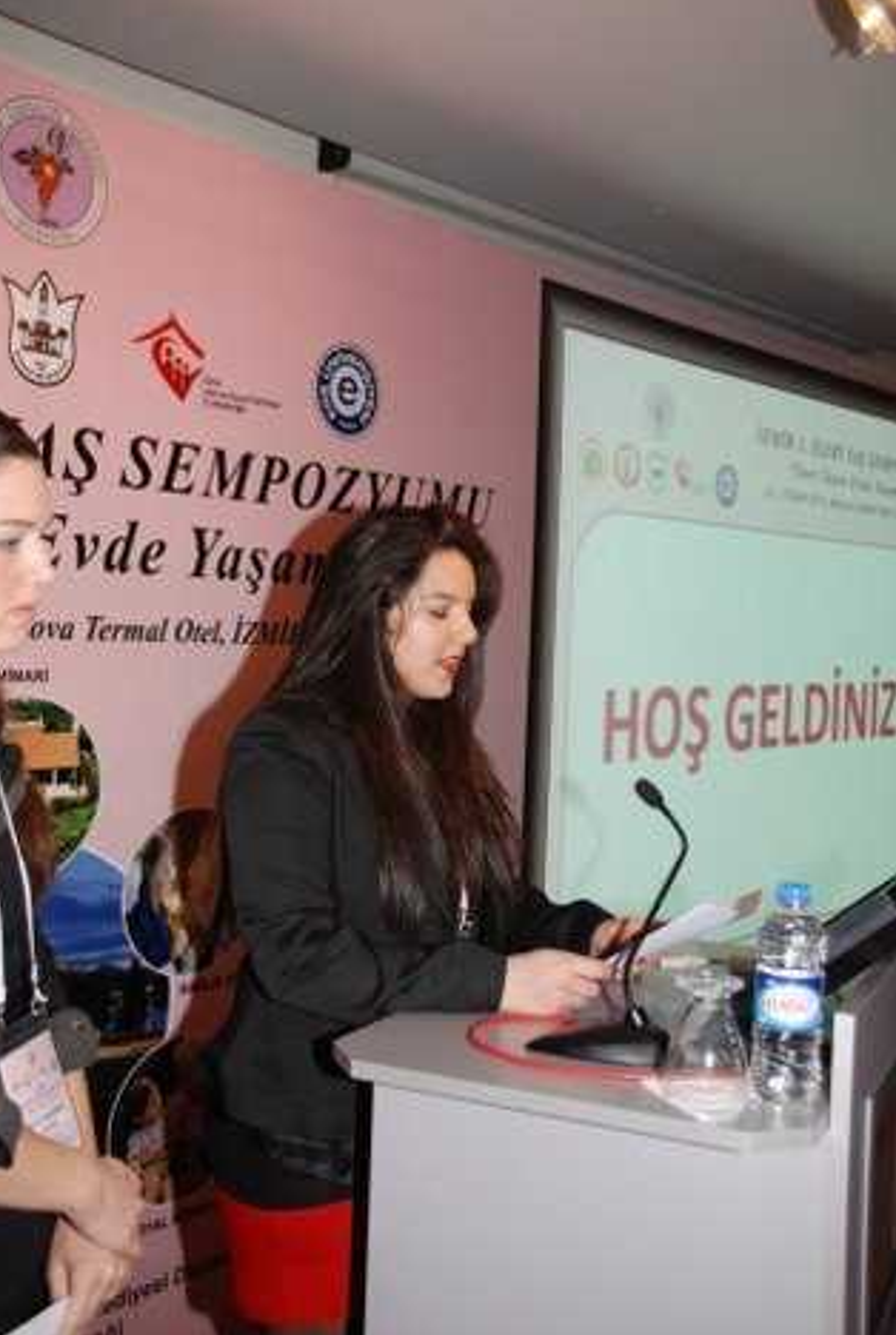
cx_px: 445
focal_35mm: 40
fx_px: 1487
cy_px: 656
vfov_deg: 48.4
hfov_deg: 33.5
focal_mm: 26
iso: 200
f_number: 4.2
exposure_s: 1/60
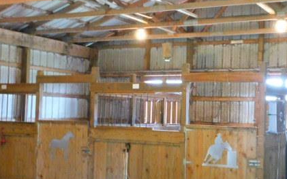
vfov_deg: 22.4
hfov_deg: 34.6
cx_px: 201
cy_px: 99
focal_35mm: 58
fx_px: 454
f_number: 3.5
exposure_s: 1/8
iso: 800
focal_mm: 6.3
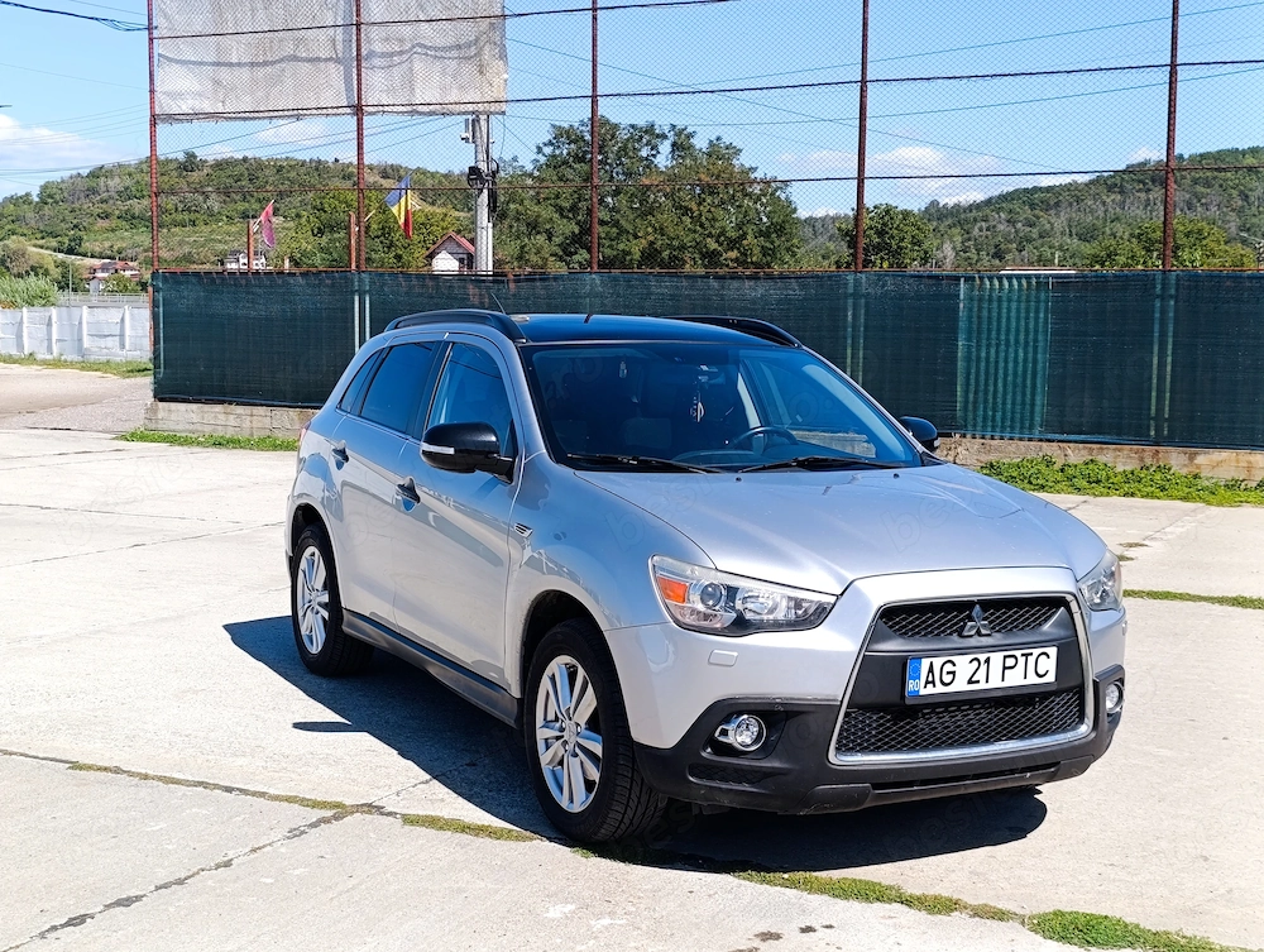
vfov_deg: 31.6
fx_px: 1682
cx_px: 632
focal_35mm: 46
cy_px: 476
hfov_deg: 41.2
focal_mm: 6.14
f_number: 1.6
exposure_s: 1/529
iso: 50
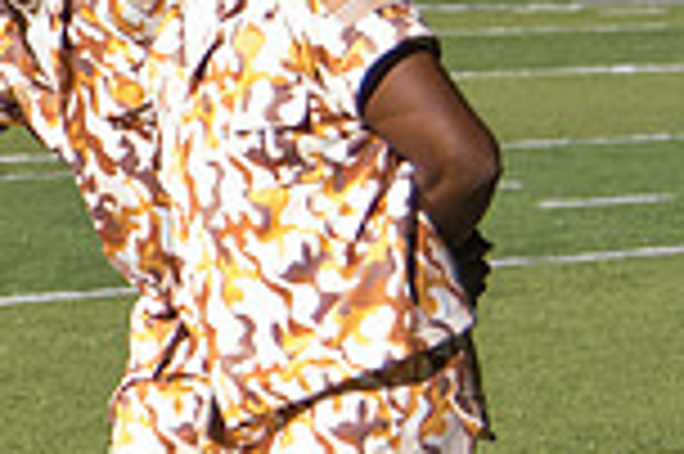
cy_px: 425
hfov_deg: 6.4
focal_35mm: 316
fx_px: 5997
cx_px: -506
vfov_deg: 4.3
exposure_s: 1/15
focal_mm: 48
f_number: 5
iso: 1000
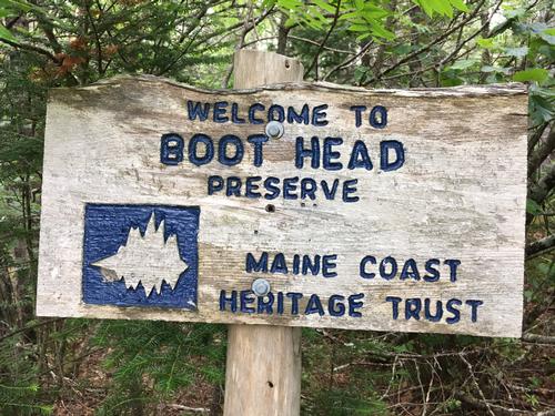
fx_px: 465
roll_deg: +3.3
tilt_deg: -6.3
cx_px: 278
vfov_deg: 48.2
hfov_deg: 61.7
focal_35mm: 29
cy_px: 208
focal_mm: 4.15
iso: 32
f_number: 2.2
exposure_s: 1/30
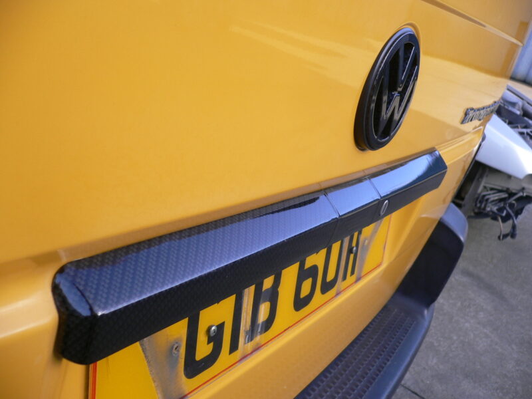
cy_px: 200
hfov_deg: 52.6
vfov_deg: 40.7
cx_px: 266
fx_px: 538
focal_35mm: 35
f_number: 2.8
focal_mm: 5.8
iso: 80
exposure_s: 1/160
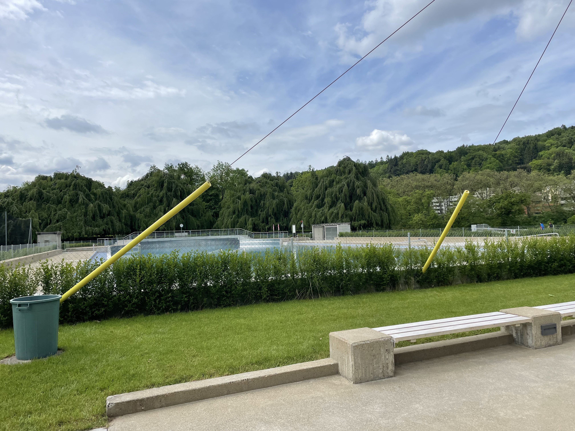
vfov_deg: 53.1
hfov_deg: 67.3
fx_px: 432
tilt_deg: +3.5
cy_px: 216
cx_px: 288
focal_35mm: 26
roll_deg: +1.5
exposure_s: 1/5556
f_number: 1.6
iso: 32
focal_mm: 4.2
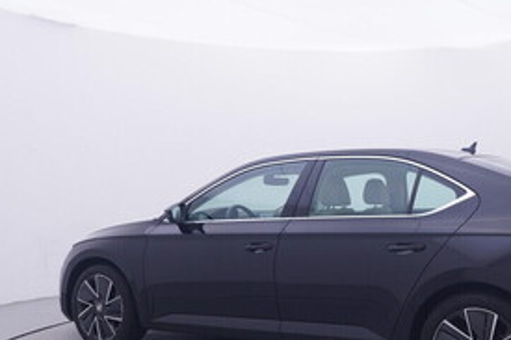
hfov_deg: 43.0
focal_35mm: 45
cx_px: 339
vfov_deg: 29.6
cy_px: 224
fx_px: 638
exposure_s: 1/80
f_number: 5
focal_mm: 15
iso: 200
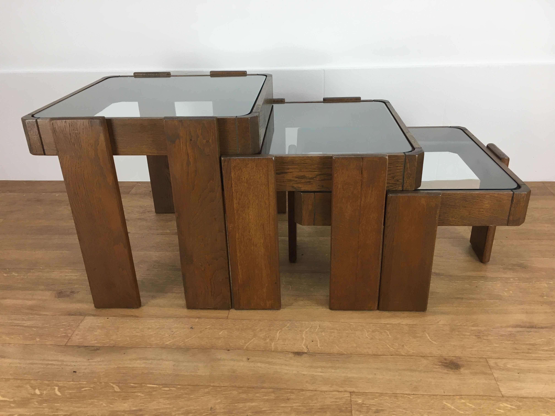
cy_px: 208
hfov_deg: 61.7
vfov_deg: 48.2
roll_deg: +0.5
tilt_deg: -25.8
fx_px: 465
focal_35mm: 29
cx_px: 278
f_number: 2.2
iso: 32
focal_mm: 4.15
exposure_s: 1/33
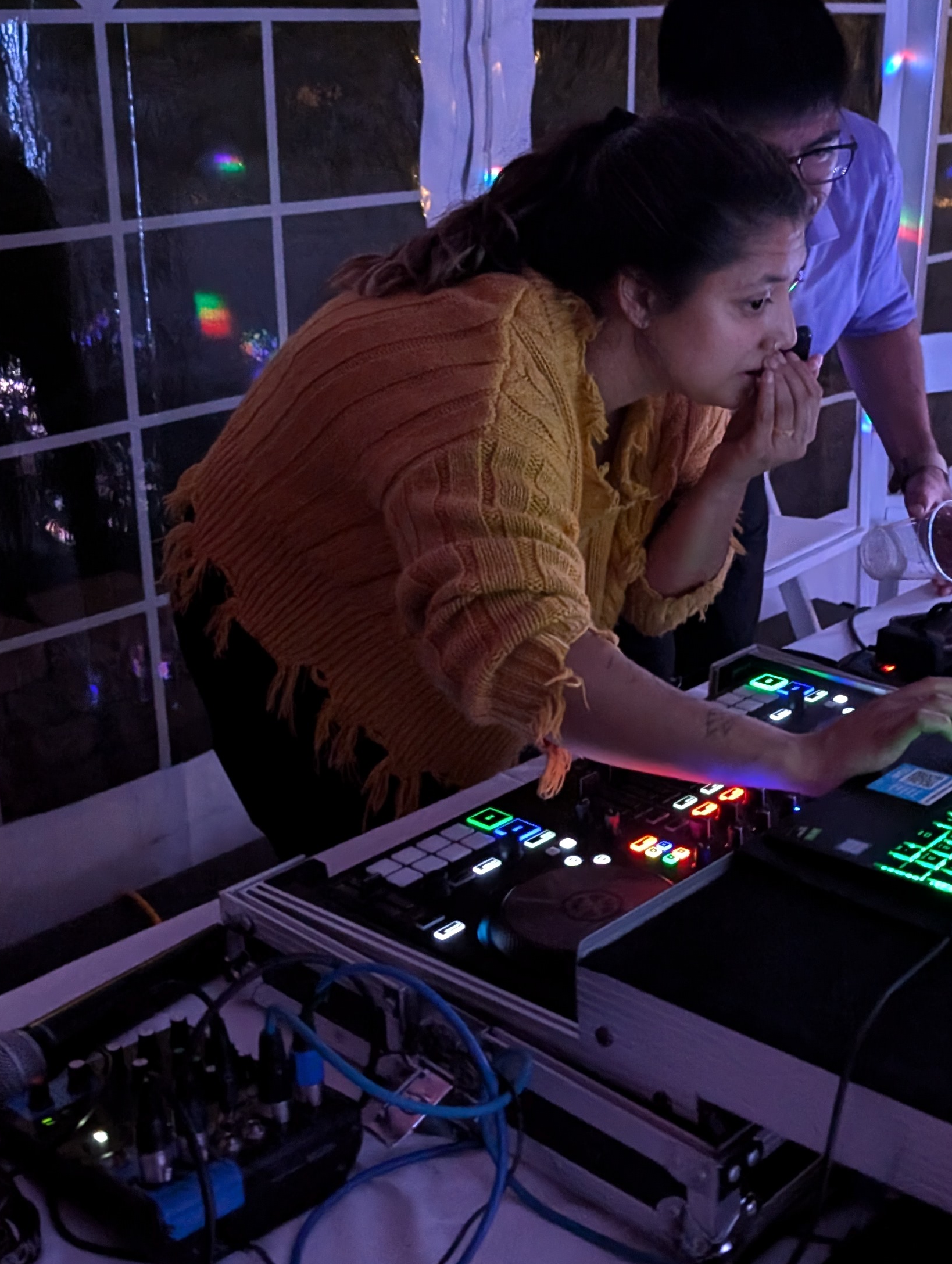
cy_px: 579
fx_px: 1646
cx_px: 670
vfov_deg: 42.0
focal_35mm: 45
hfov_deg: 31.9
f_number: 1.68
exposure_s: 1/30
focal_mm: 6.9
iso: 1330
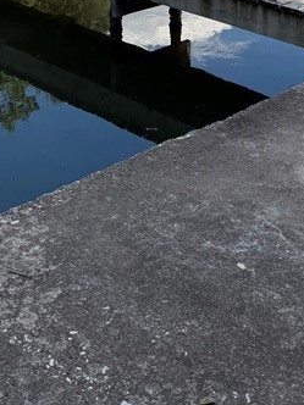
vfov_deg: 21.8
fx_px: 866
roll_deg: -0.1
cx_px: 78
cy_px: -210
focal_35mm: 74
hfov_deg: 19.8
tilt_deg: -3.0
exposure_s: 1/2611
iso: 80
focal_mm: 6.76
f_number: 1.78
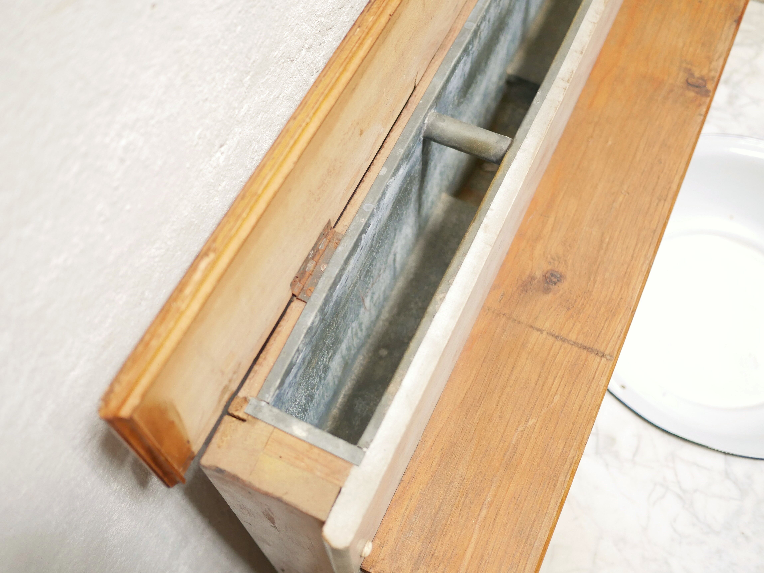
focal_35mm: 40
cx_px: 382
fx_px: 883
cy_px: 286
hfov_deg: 46.8
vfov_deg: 36.0
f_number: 1.7
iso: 640
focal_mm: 20
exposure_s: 1/60
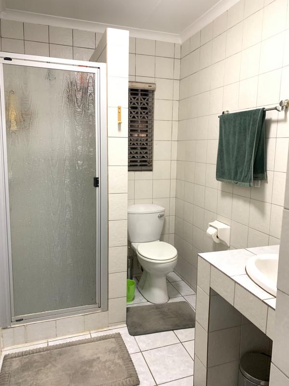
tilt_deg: -8.0
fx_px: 289
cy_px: 193
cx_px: 144
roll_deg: -1.6
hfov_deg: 53.1
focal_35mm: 26
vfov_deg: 67.3
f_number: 1.8
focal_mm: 4.25
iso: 400
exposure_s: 1/45
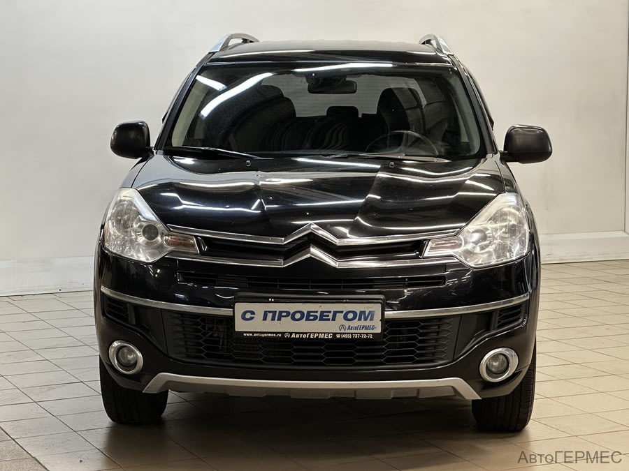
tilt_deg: -5.1
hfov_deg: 25.3
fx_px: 1399
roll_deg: -0.4
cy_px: 236
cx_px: 314
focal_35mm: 77
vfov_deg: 19.1
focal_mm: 9
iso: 200
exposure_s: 1/50
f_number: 2.8
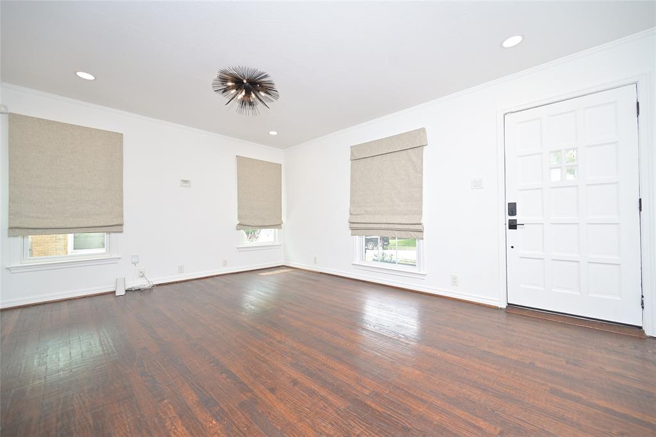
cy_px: 218
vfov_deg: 81.2
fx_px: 255
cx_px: 328
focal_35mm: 14
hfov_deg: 104.3
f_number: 4.5
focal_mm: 14
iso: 200
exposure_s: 1/80
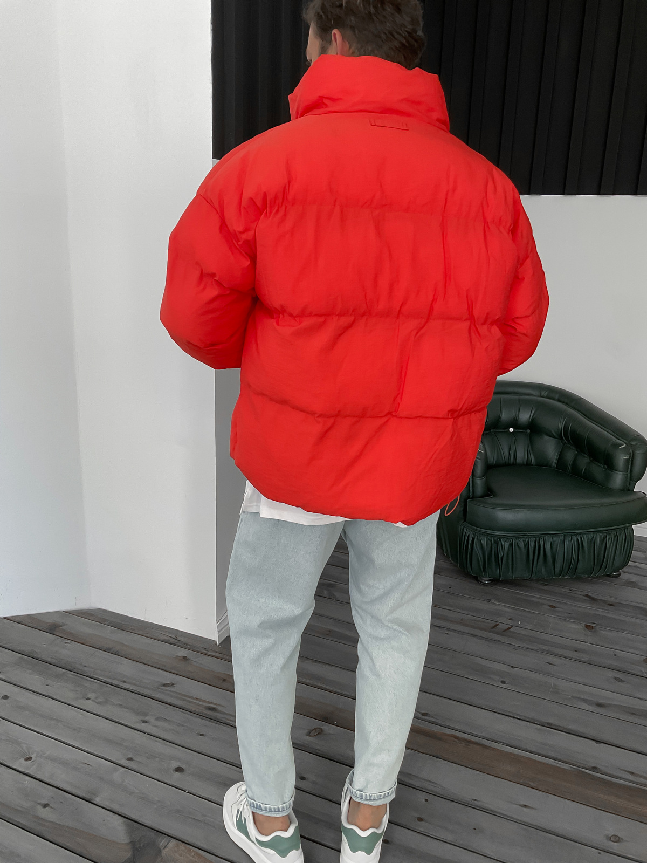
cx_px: 324
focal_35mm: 29
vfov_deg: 61.7
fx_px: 723
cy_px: 432
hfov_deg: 48.2
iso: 64
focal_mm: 3
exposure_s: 1/120
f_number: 1.8
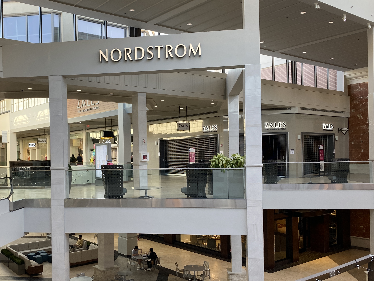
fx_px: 389
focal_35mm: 36
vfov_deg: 39.6
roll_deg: +0.5
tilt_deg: -2.4
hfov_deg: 50.8
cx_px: 138
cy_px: 158
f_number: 1.8
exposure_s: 1/121
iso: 80
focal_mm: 4.25
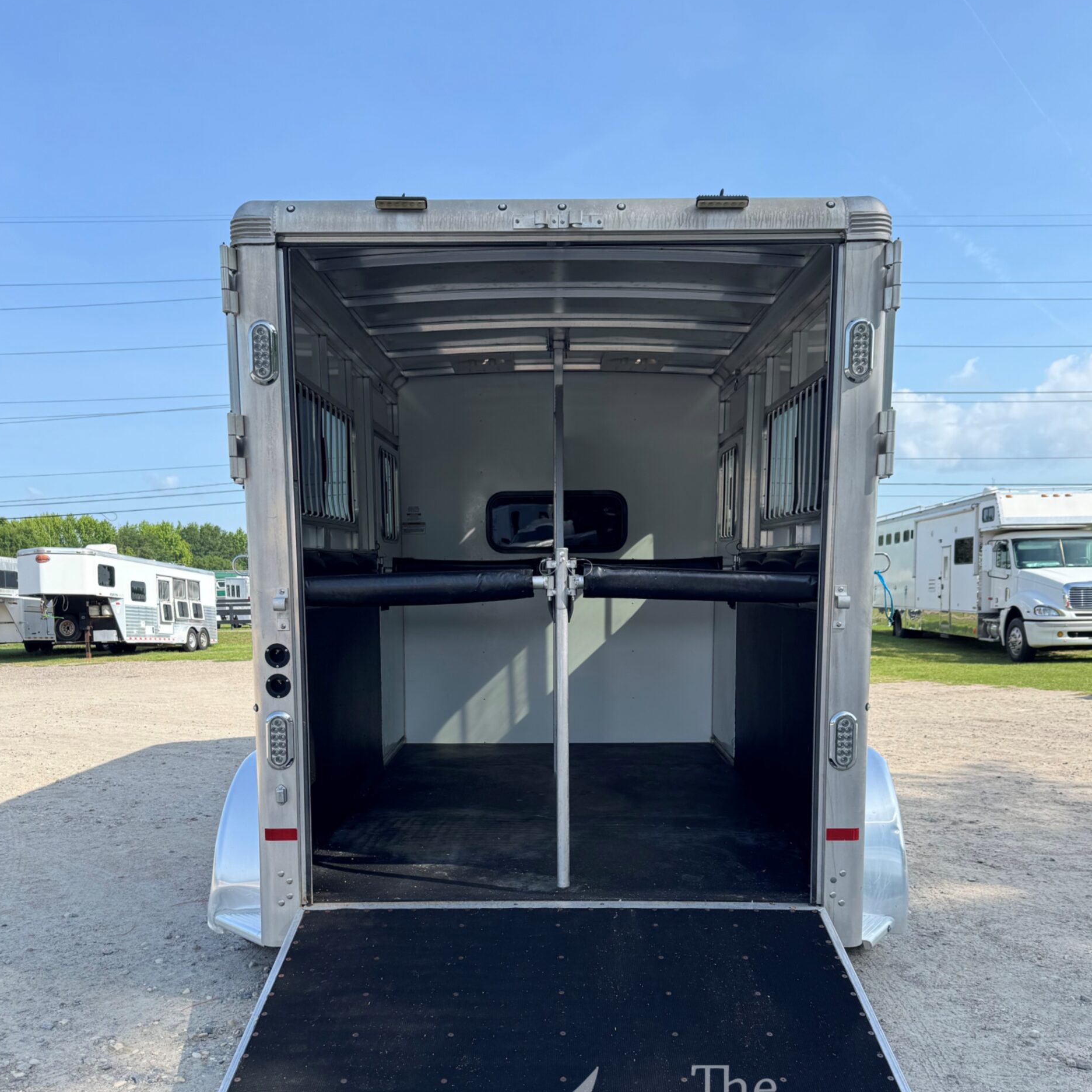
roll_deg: +1.7
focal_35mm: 29
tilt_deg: -5.0
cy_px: 691
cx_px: 546
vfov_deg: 54.9
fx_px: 1035
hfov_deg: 55.6
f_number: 1.78
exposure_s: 1/1980
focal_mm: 6.76
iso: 80
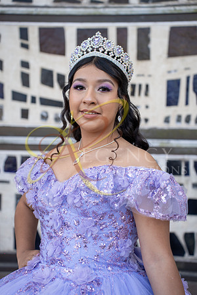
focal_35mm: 65
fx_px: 533
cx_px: 98
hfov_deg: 20.9
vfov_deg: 31.0
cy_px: 148
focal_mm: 65
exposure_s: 1/250
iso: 250
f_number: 2.8
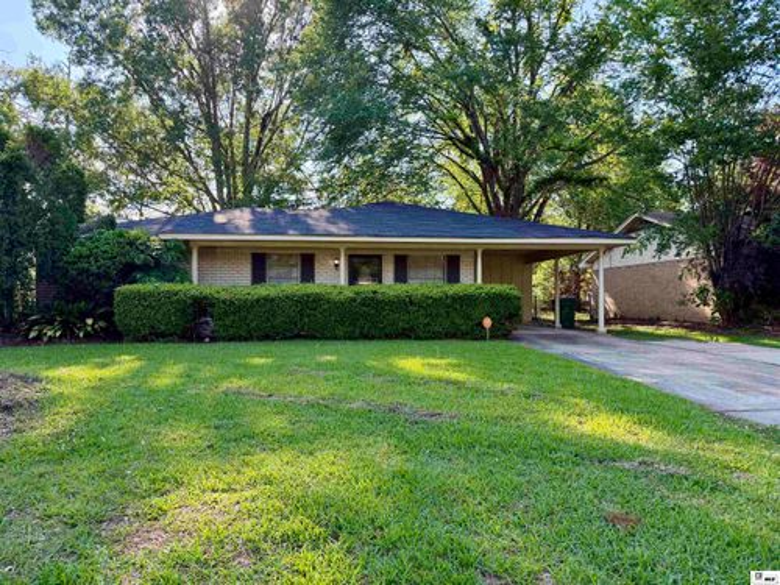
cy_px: 292
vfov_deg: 56.8
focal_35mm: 24
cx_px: 390
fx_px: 541
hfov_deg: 71.6
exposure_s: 1/671
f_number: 1.78
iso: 100
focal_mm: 6.76
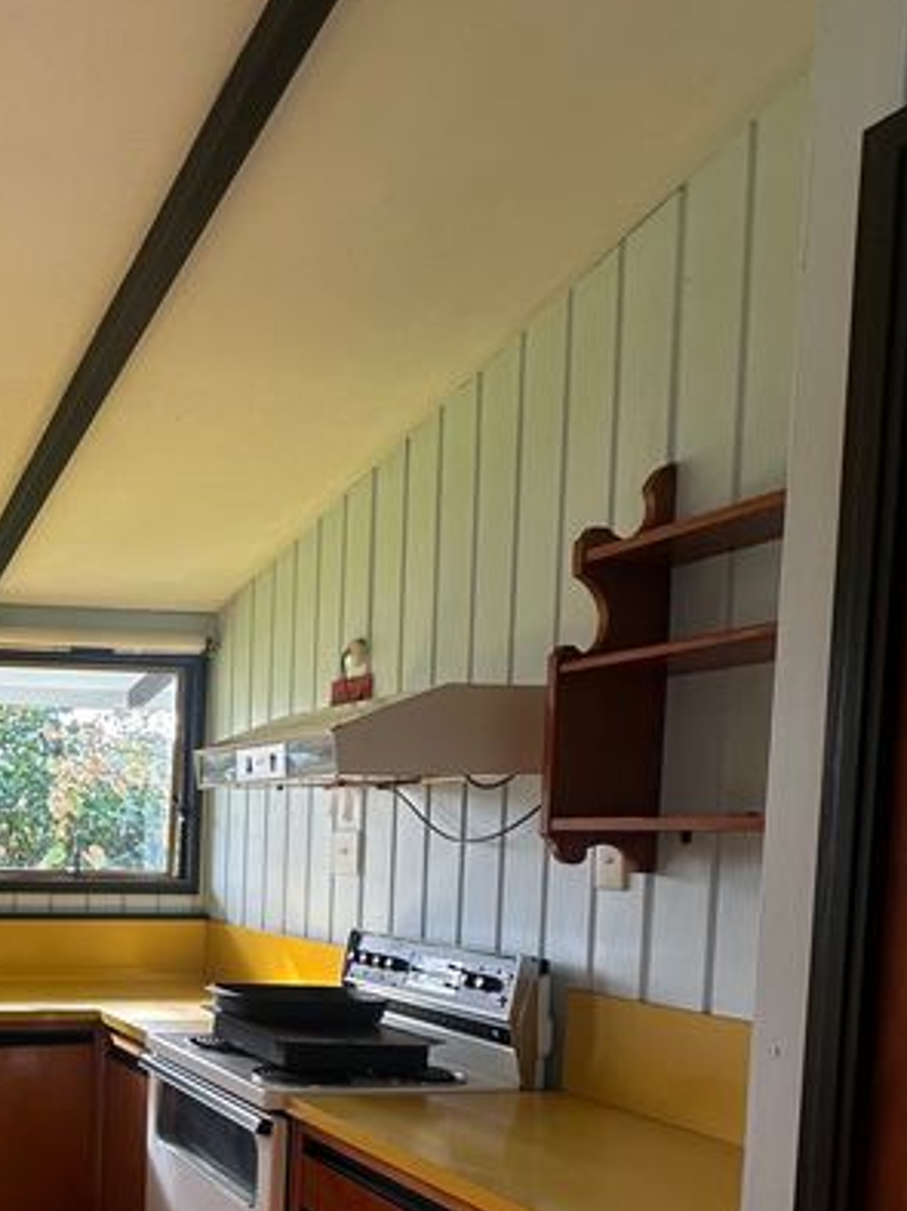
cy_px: 894
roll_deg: -1.7
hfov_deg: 36.5
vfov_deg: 54.4
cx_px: -115
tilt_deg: -2.5
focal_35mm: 32
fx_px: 1119
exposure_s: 1/99
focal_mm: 2.22
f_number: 2.2
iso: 50
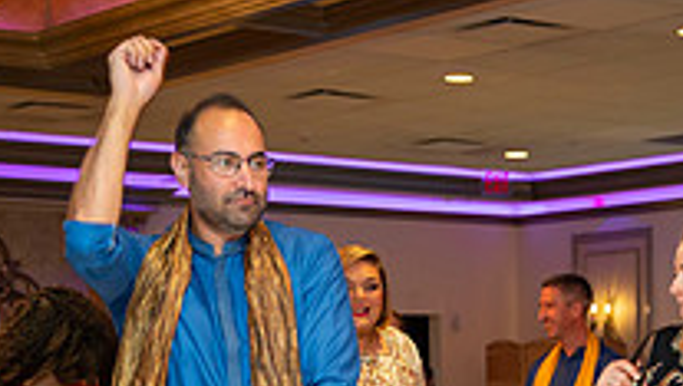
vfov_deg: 10.3
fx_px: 2049
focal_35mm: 113
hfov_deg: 18.8
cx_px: 527
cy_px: 624
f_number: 2.8
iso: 1000
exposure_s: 1/100
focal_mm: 36
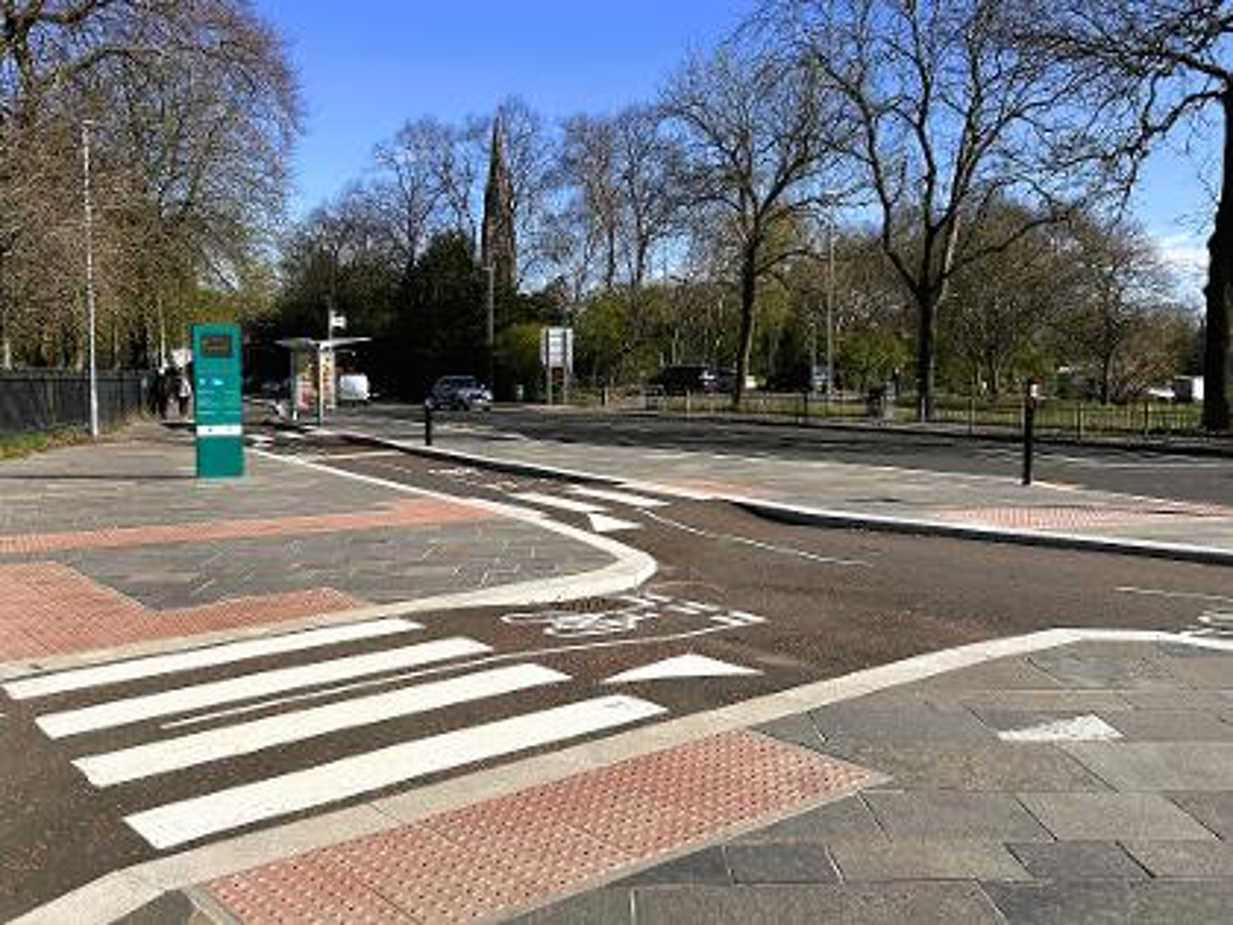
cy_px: 462
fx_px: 1211
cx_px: 616
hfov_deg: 54.0
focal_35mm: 34
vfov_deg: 41.8
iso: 50
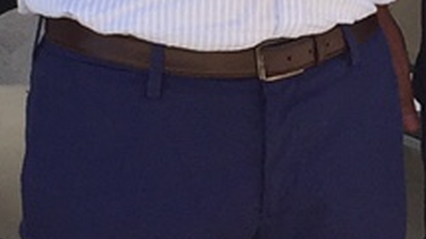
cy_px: 20
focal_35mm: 240
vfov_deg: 5.1
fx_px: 2711
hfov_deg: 9.0
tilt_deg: -9.3
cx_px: 305
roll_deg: -0.4
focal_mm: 4.15
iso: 32
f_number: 2.2
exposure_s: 1/920
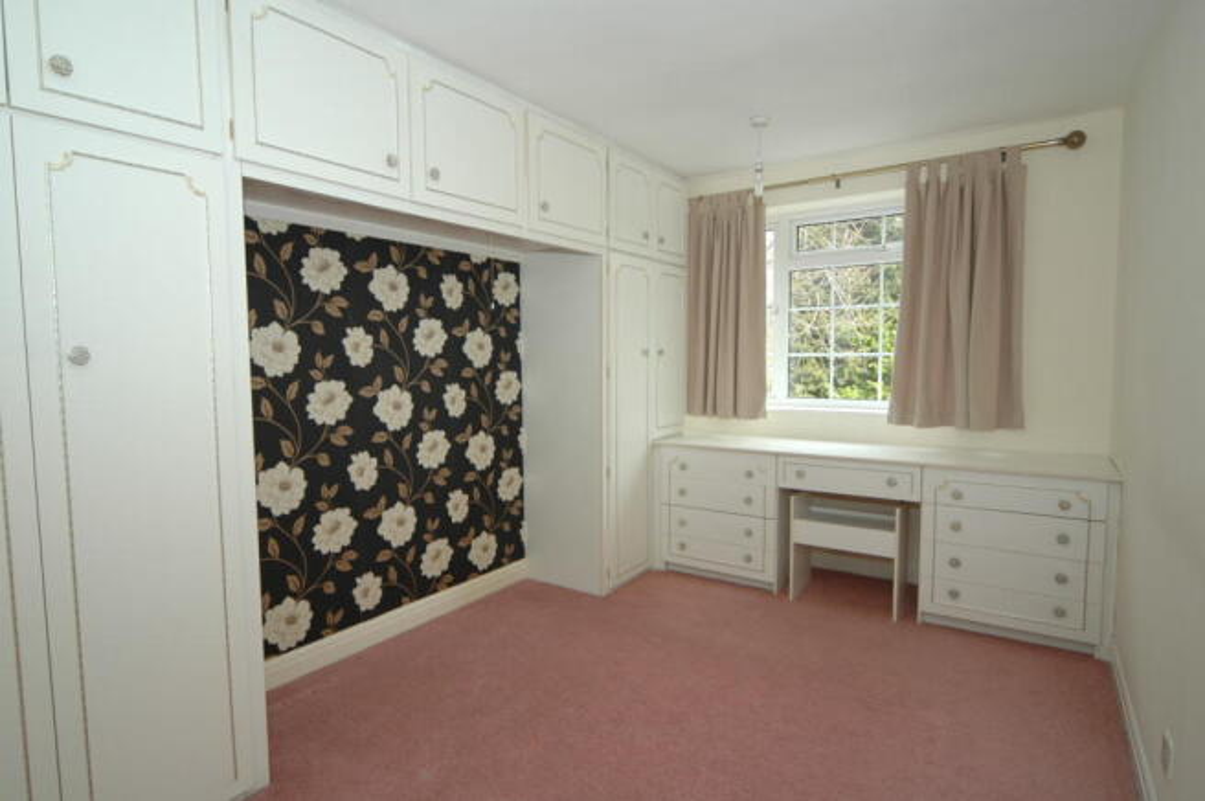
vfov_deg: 67.3
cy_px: 400
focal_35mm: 18
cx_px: 602
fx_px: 602
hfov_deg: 90.1
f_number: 4.5
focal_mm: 12
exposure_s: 1/60
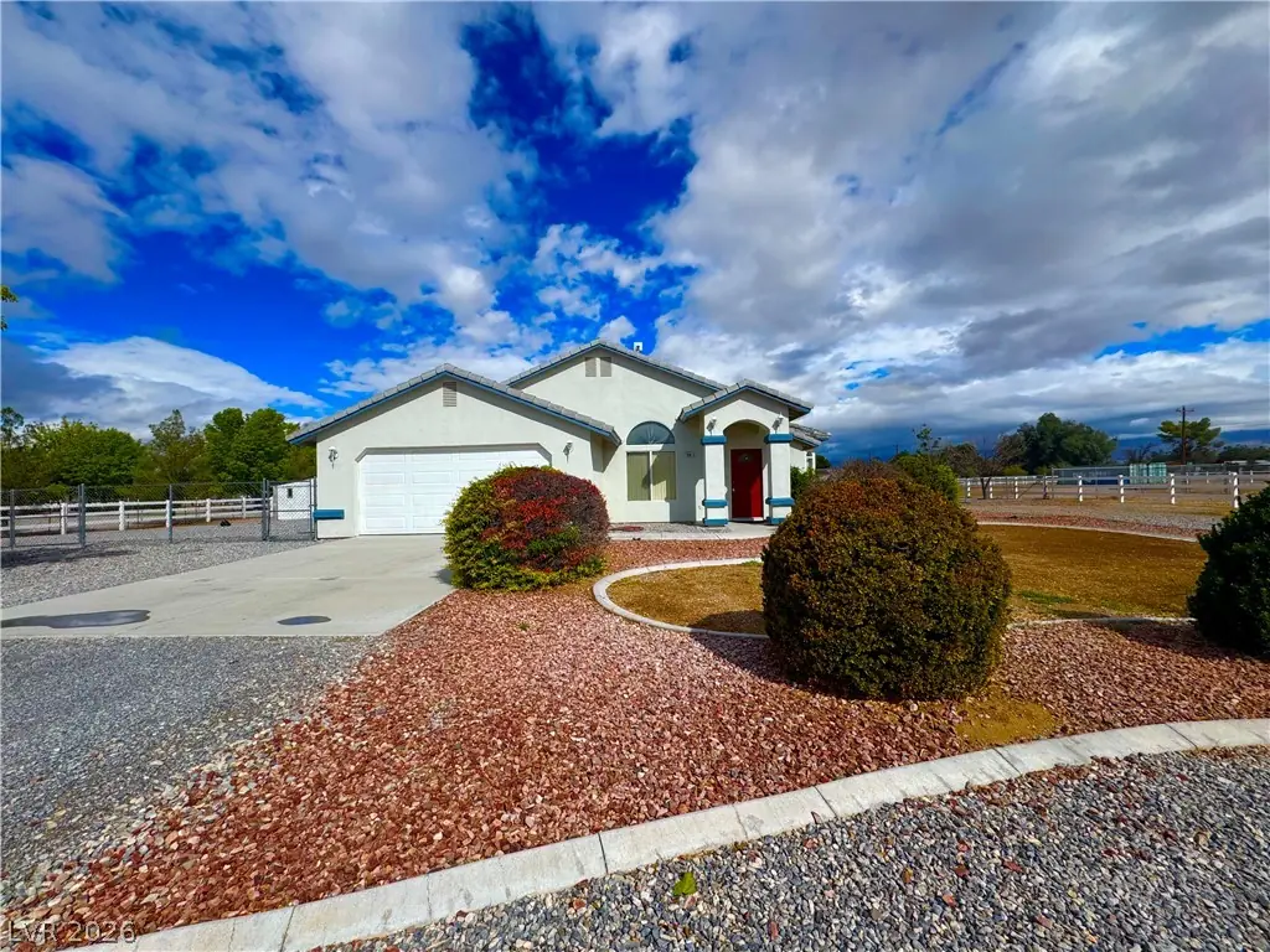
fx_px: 514
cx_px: 635
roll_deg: +1.0
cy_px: 476
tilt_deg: +1.2
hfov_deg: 102.1
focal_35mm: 14
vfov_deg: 85.7
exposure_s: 1/4132
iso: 40
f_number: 2.2
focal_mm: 2.22
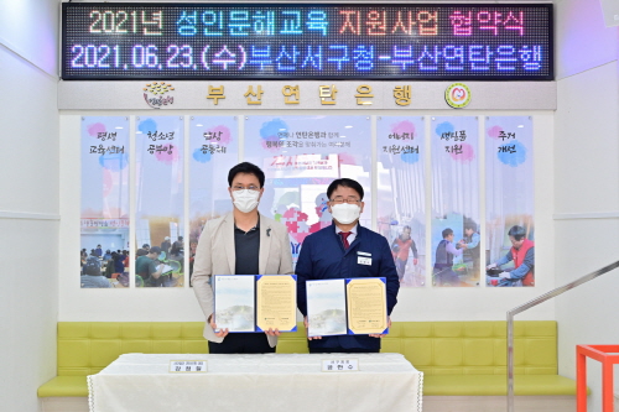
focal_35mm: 45
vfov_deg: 29.8
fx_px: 773
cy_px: 206
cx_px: 310
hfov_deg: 43.6
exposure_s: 1/200
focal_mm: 45
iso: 1250
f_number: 6.3
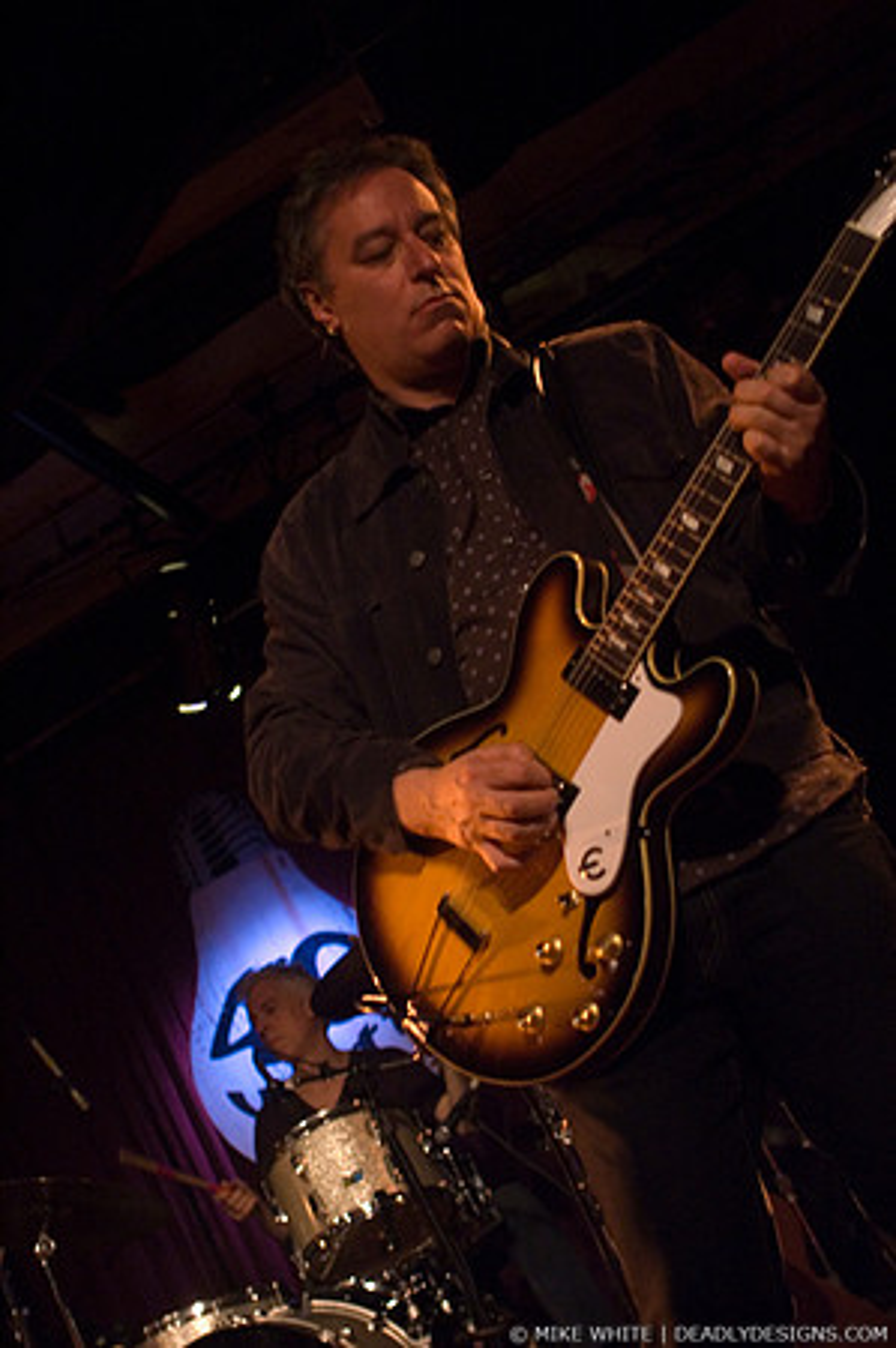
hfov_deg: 25.7
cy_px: 674
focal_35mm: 52
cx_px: 448
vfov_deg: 37.9
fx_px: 1964
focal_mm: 35
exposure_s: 1/40
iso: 800
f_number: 2.8
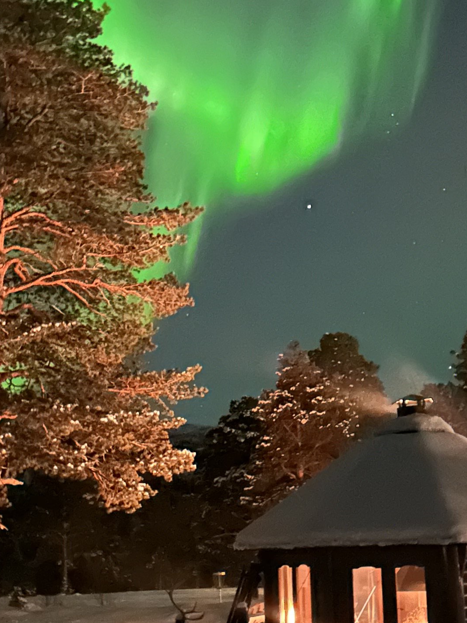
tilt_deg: +6.2
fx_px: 1223
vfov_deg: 28.5
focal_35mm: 68
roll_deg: +0.1
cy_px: 384
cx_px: 294
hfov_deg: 21.6
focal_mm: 6.86
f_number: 1.78
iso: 6400
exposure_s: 1/2
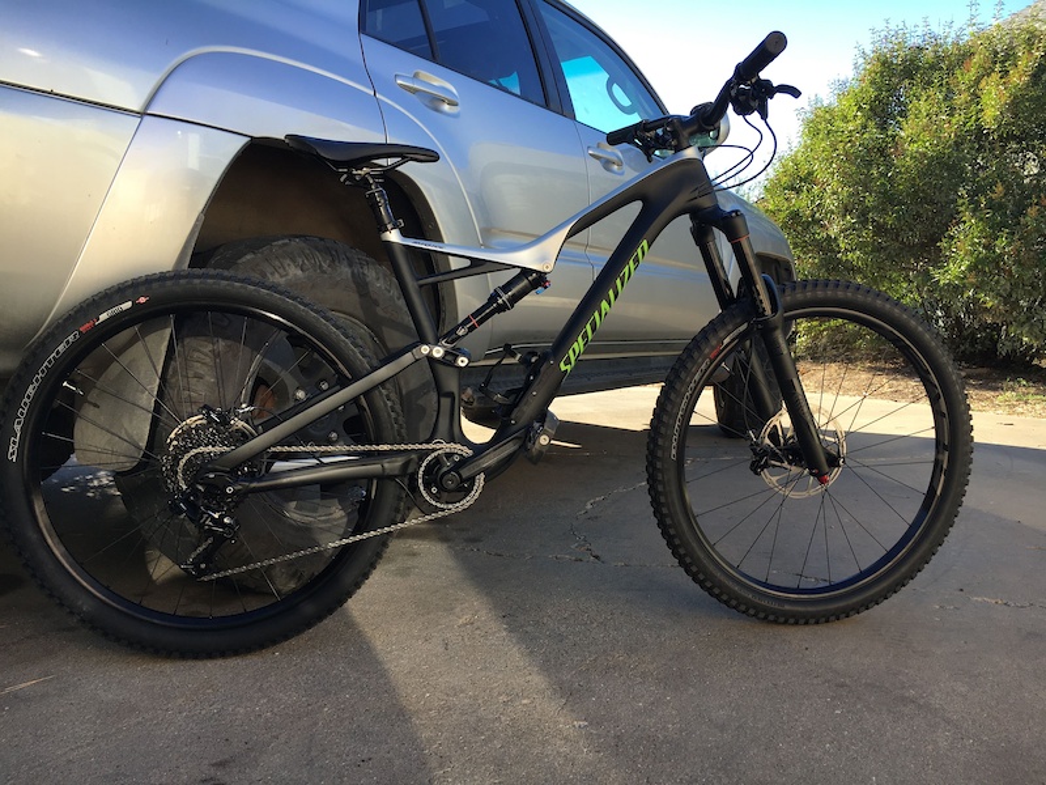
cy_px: 392
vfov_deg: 48.2
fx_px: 876
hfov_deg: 61.7
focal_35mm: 29
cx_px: 523
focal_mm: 4.15
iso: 25
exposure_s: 1/313
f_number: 2.2
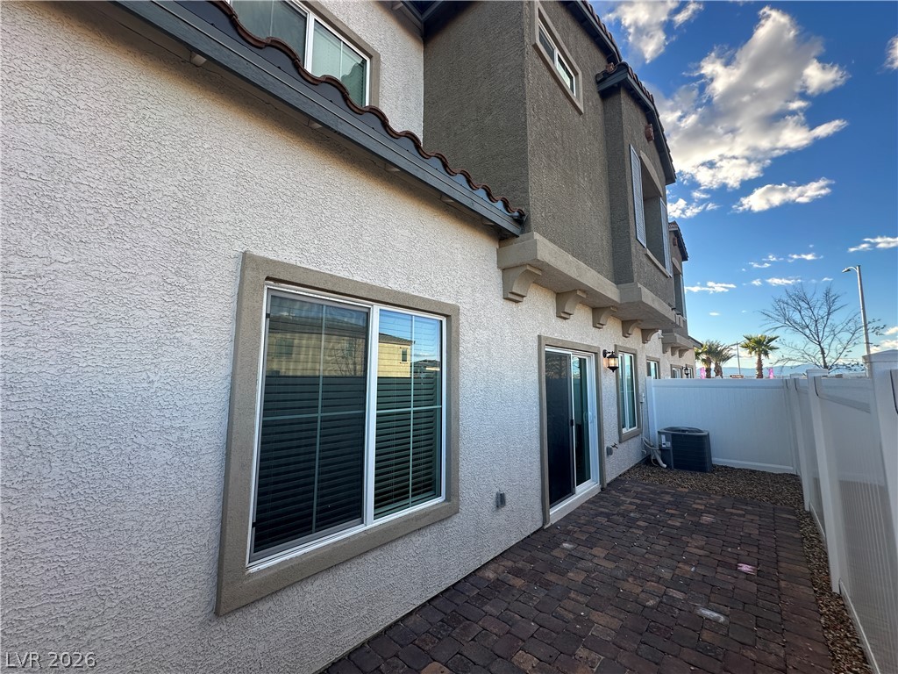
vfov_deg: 85.7
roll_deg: -0.3
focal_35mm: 14
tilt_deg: +7.0
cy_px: 337
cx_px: 449
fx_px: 363
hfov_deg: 102.1
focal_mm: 2.22
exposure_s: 1/359
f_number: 2.2
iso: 40
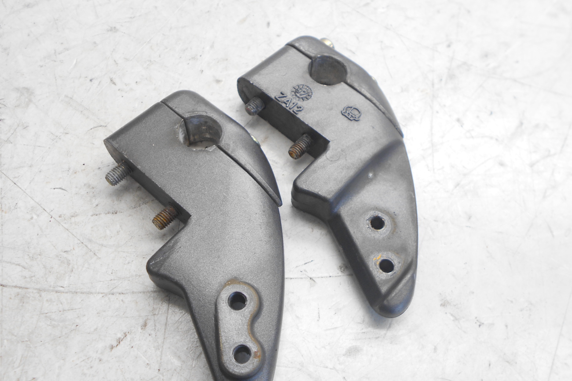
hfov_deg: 58.7
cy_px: 219
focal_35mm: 32
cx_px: 283
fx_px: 508
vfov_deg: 41.0
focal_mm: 5.1
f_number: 3.4
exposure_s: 1/30
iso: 80
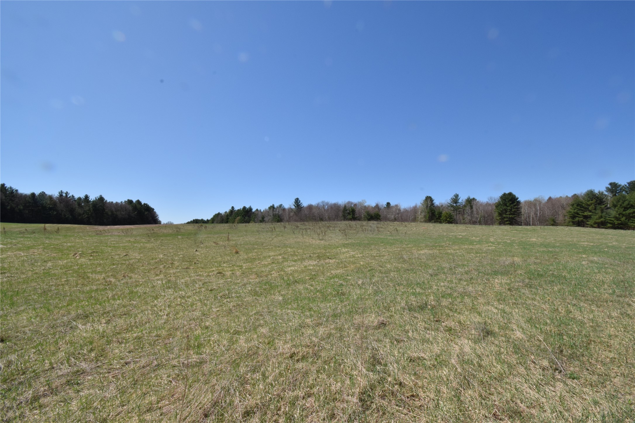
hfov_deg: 100.4
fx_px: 265
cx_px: 318
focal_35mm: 15
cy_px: 212
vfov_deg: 77.3
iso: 320
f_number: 22
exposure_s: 1/200
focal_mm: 10
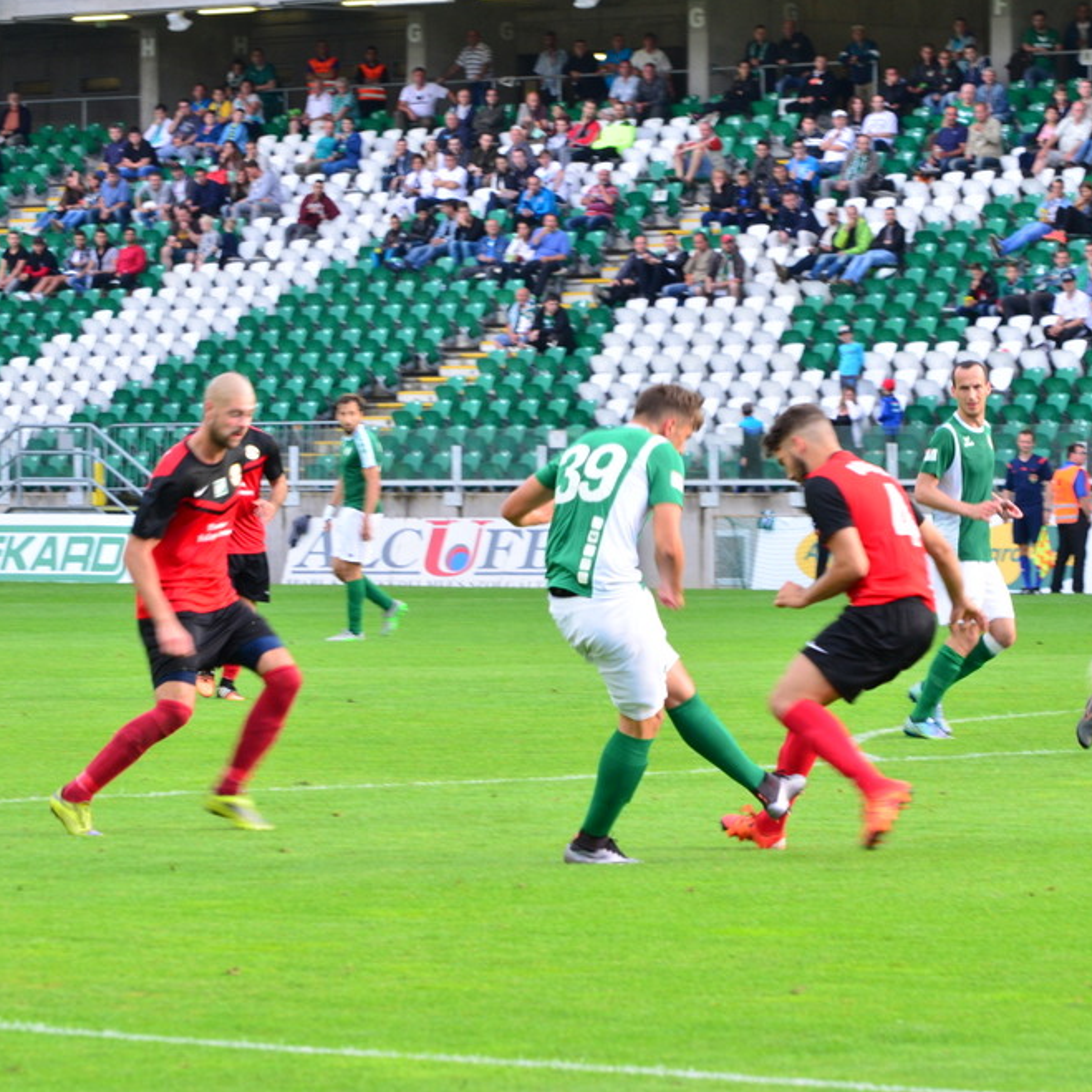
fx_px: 7995
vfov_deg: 7.8
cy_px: 544
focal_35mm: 224
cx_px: 653
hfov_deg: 7.8
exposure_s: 1/125
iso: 500
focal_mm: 116
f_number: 7.1
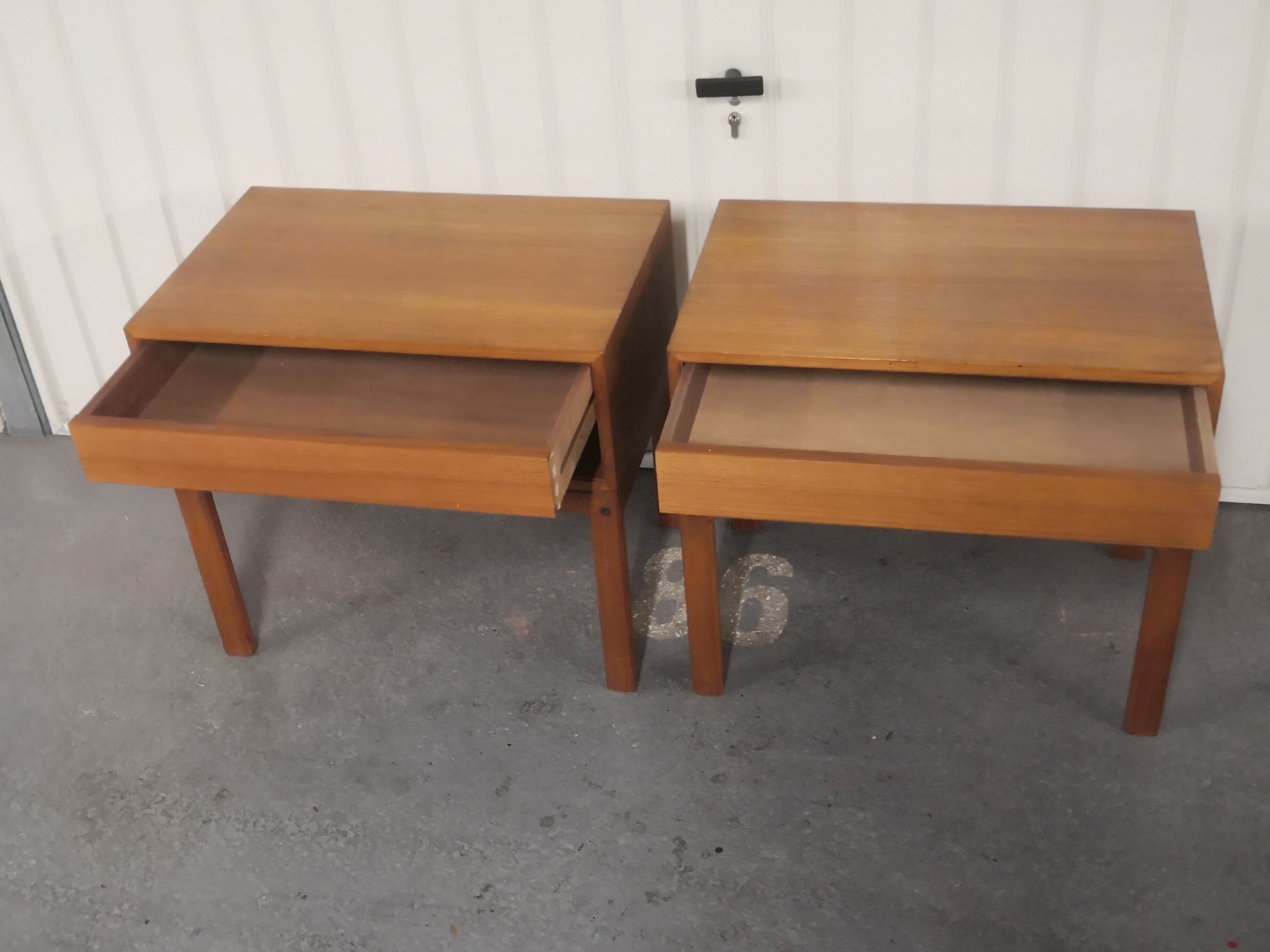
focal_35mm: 40
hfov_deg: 46.8
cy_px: 476
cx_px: 635
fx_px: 1468
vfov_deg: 36.0
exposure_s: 1/33.3
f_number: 1.6
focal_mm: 3.95
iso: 250
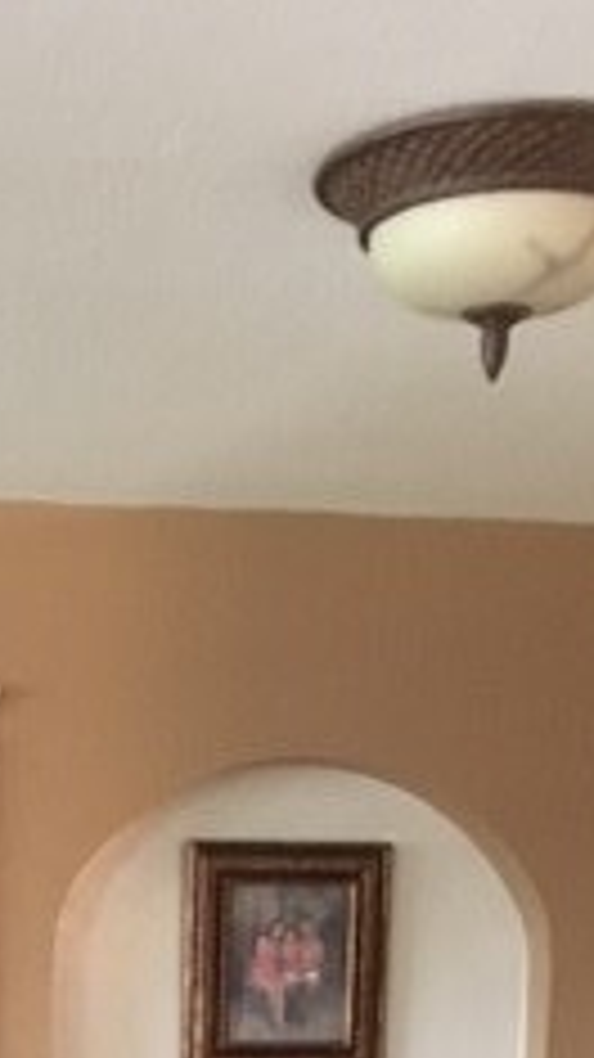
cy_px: 1382
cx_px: -144
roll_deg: -0.7
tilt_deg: -5.9
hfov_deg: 13.6
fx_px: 2411
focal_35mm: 86
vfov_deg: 22.2
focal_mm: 4.15
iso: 320
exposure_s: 1/15
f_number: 2.2
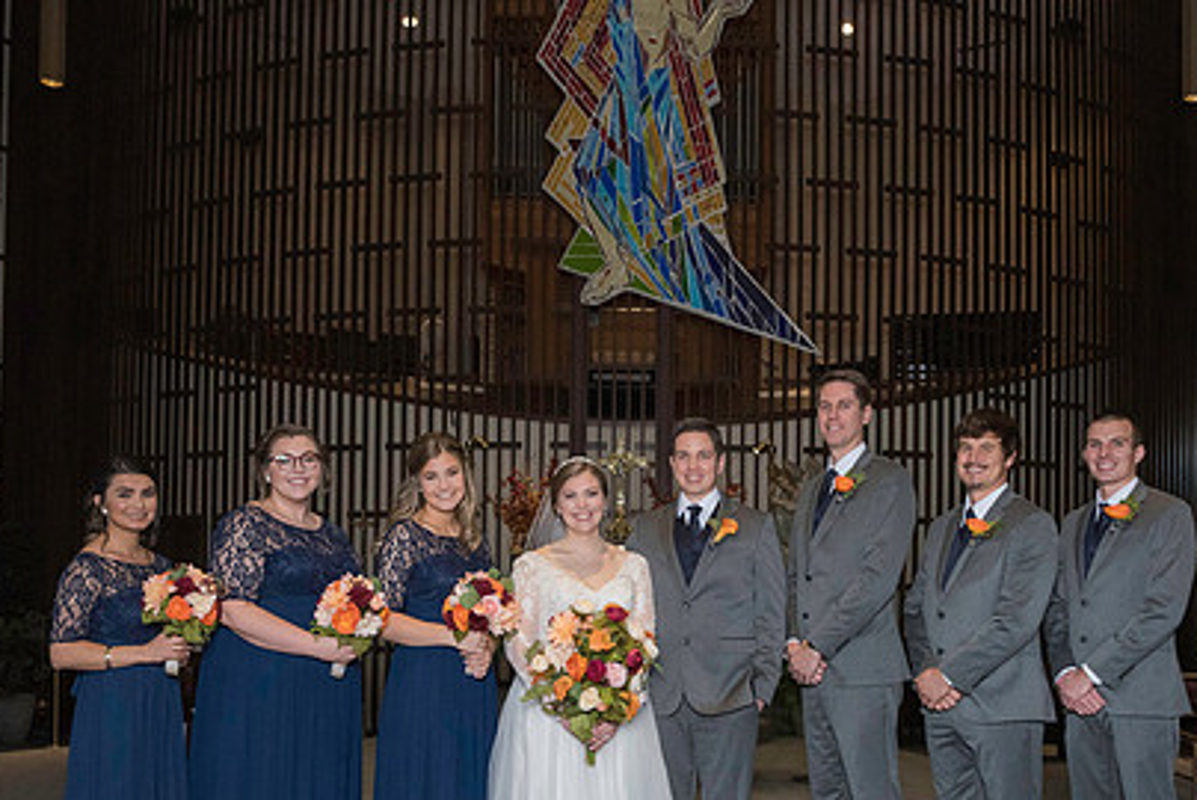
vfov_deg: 32.1
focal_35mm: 41
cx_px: 656
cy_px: 588
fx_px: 1364
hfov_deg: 47.3
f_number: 6.3
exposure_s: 1/160
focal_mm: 24
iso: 1250
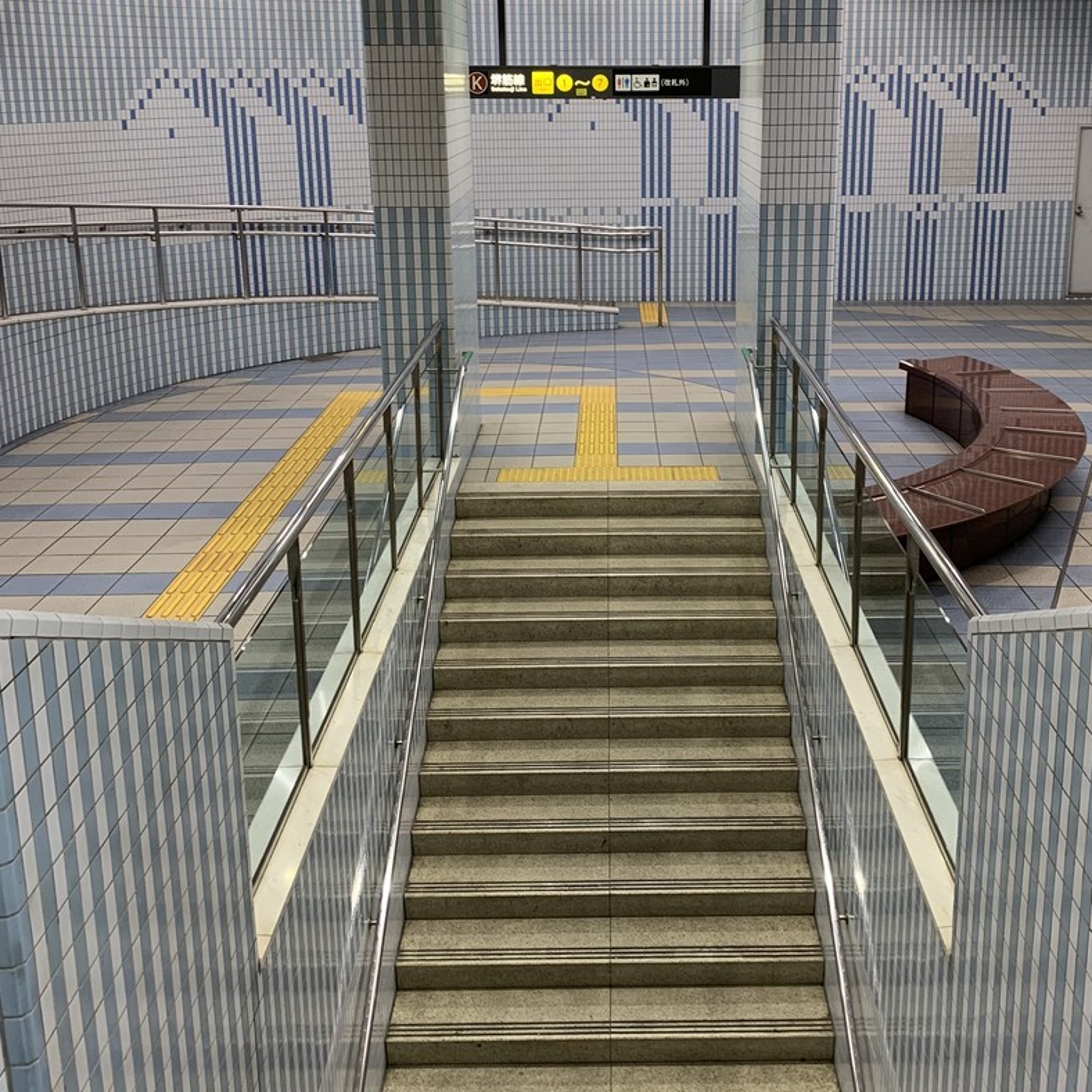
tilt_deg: -13.4
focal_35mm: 35
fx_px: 1249
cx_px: 607
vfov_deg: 46.6
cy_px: 385
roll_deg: +0.4
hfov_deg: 47.1
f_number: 1.8
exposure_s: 1/60
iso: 125
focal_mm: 4.25
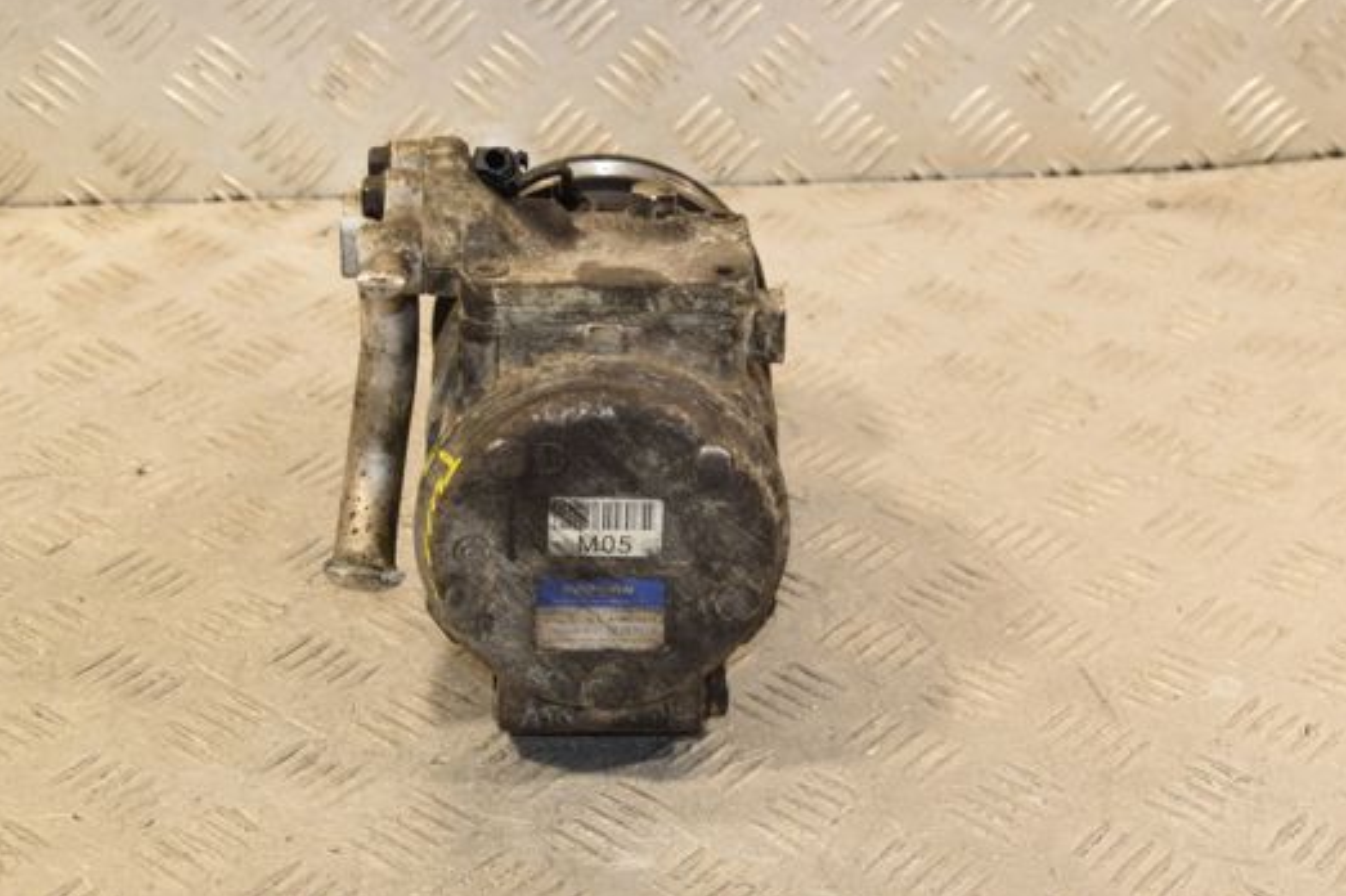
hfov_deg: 24.6
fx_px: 3087
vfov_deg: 16.5
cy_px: 366
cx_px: 800
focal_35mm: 83
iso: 800
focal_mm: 45
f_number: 6.3
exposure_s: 1/200
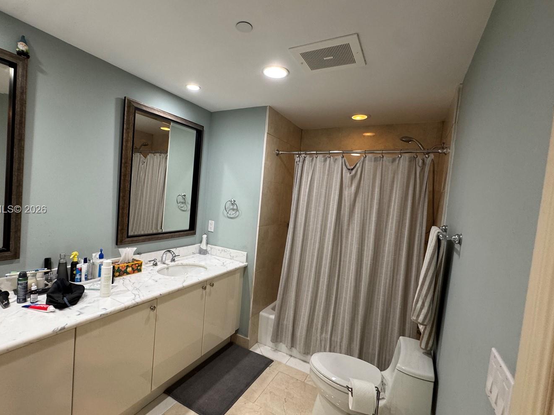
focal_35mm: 17
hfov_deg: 90.8
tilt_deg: -4.1
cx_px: 252
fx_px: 272
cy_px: 210
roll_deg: -4.9
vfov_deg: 74.7
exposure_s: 1/60
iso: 160
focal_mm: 2.22
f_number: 2.2
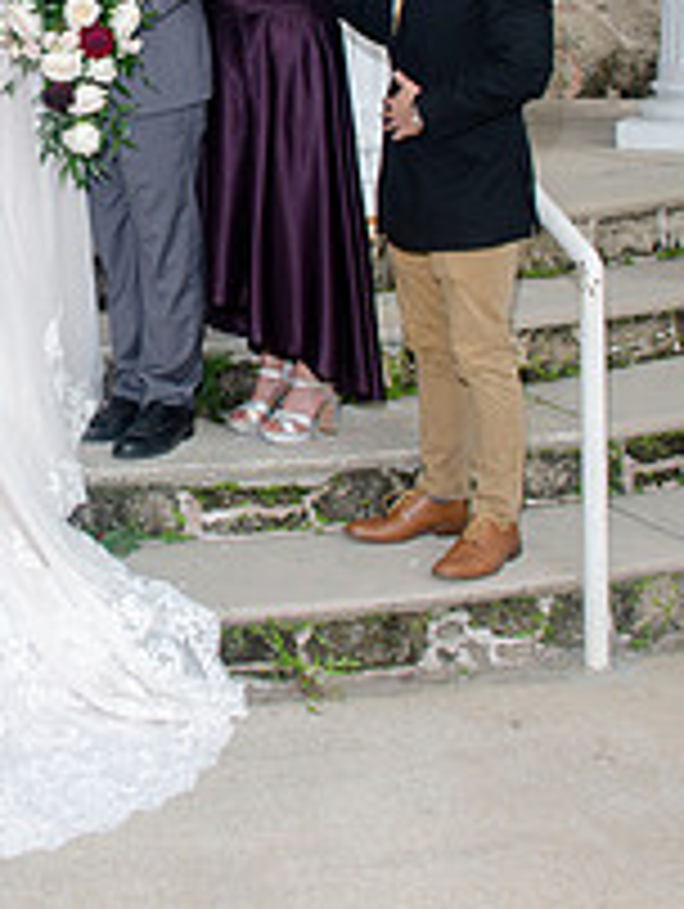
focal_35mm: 64
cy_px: 104
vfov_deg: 29.1
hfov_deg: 22.4
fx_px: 1683
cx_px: 58
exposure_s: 1/250
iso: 100
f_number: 7.1
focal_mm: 20
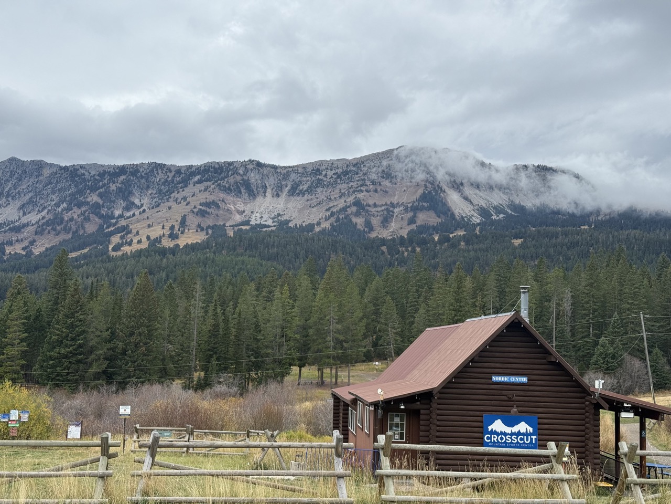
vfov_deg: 30.3
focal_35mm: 48
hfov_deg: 39.7
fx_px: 930
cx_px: 336
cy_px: 252
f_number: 1.78
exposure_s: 1/1185
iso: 64
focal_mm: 6.76
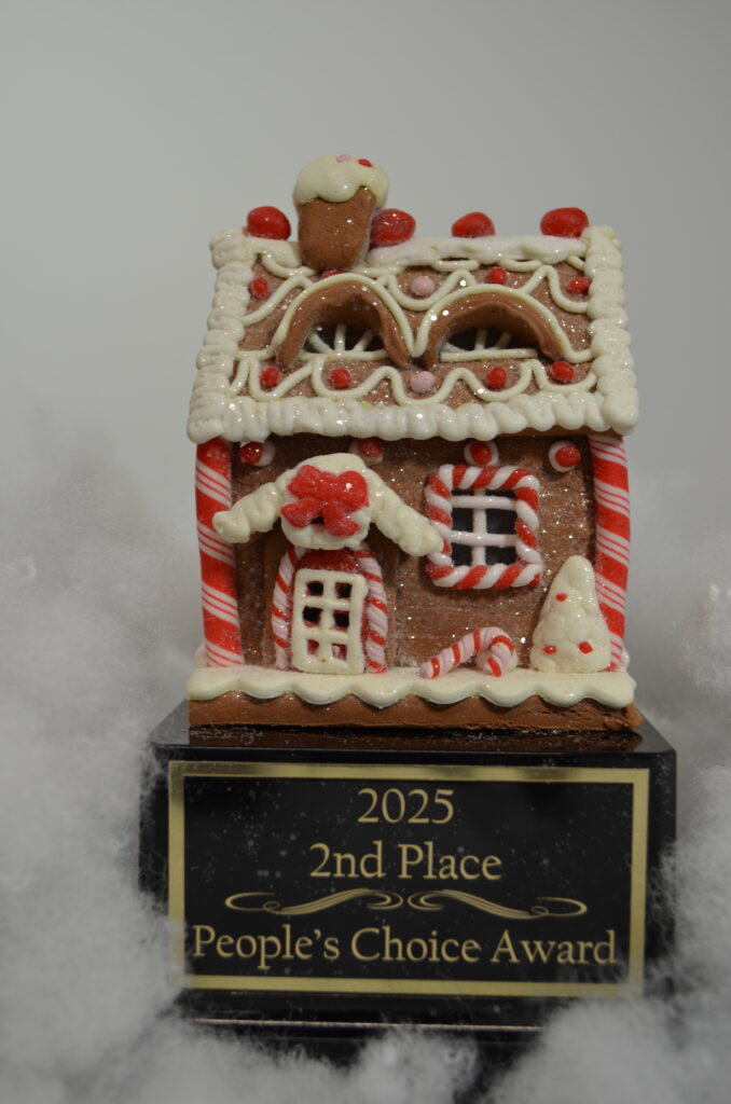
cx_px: 366
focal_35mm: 45
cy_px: 552
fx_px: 1377
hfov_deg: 29.7
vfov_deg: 43.7
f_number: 4.5
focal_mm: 30
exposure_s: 1/80
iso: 400
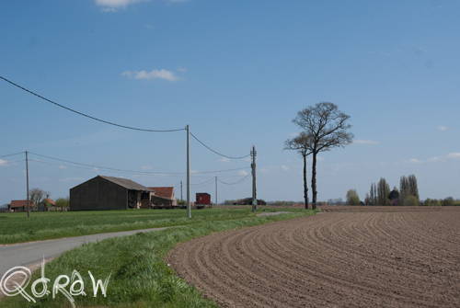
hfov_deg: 33.4
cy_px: 154
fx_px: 768
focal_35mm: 60
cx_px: 230
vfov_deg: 22.7
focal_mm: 40
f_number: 8
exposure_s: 1/500
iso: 100
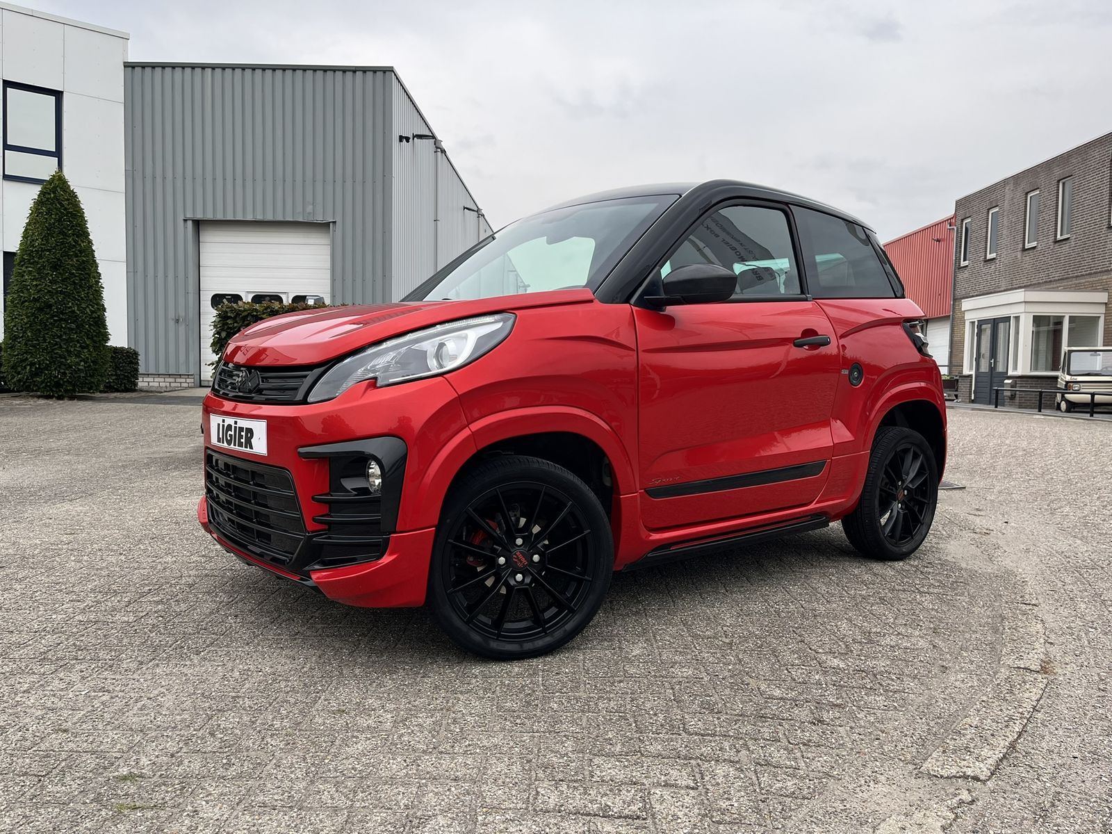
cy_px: 417
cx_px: 556
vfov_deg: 53.1
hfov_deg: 67.3
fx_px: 835
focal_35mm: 26
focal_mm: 5.1
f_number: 1.6
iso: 50
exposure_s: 1/833
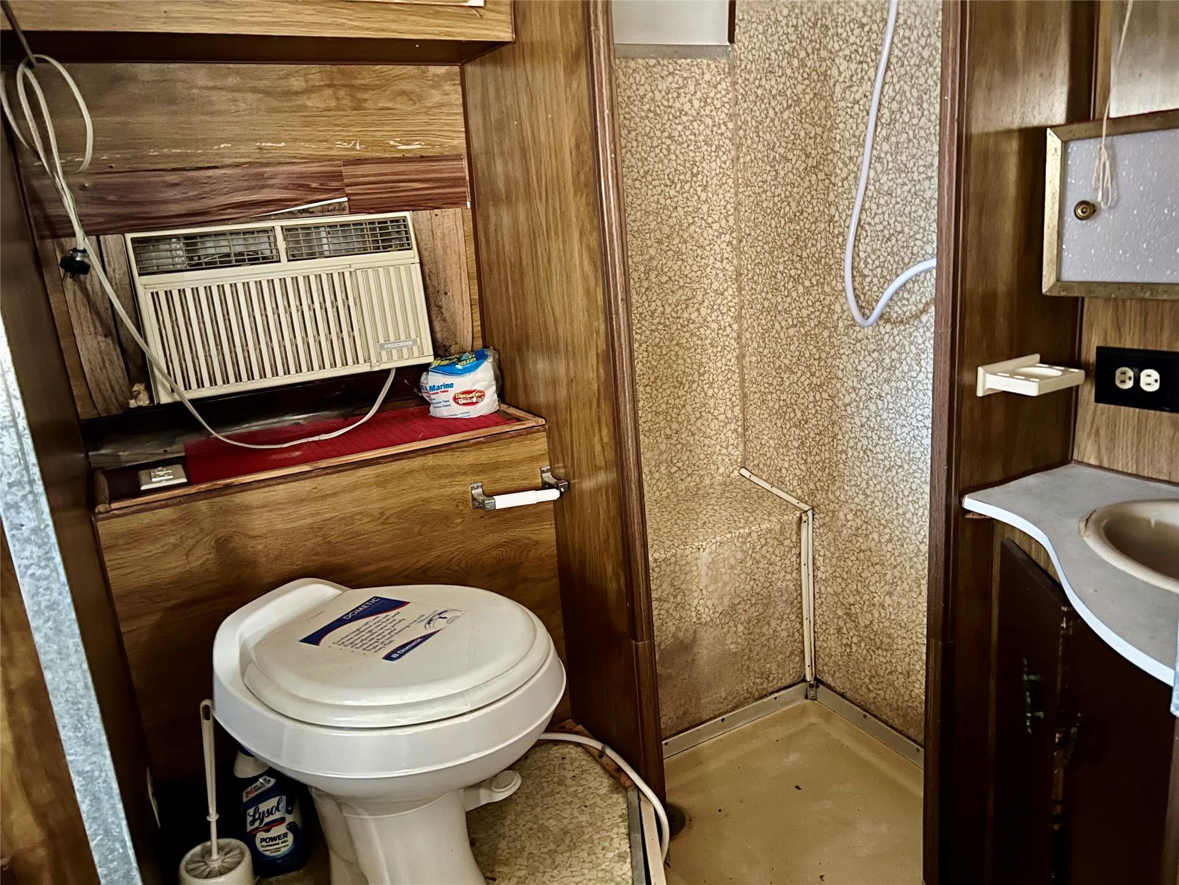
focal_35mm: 26
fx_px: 886
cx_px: 590
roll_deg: +5.5
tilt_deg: -15.5
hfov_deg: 67.3
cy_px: 442
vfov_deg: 53.1
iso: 640
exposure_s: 1/16
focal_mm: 5.7
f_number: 1.5
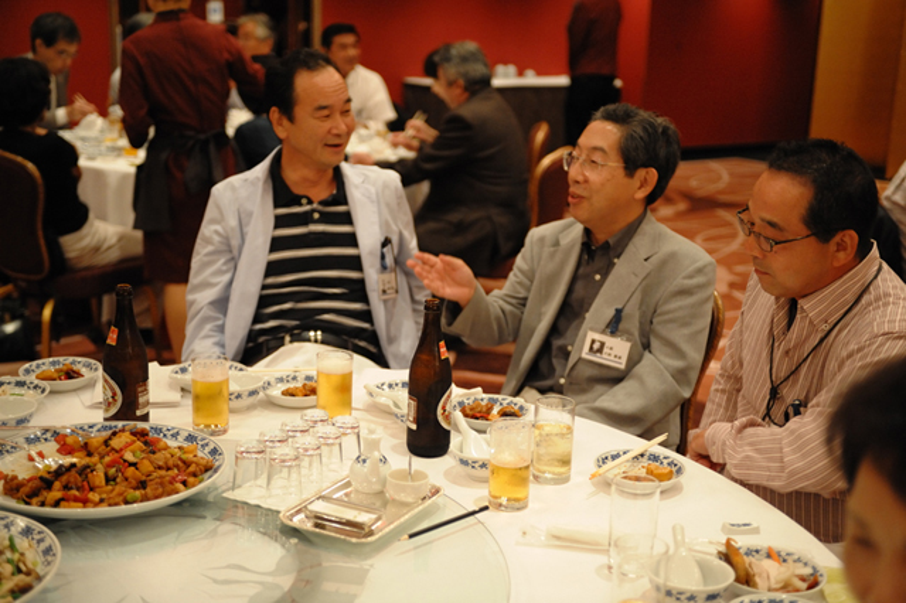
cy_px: 302
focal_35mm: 50
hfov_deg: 39.6
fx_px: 1258
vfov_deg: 27.0
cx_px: 453
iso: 3600
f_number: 2.8
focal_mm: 50
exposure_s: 1/125
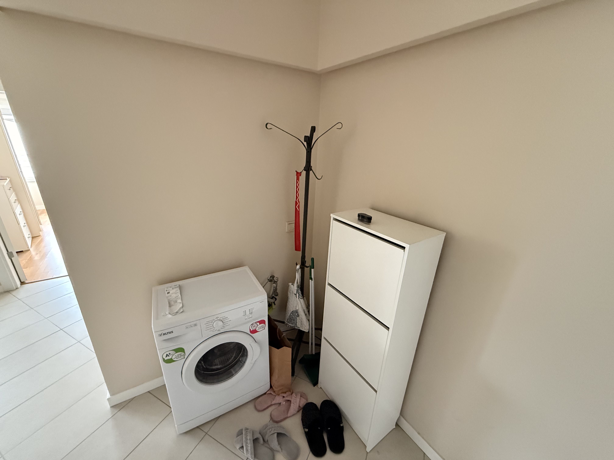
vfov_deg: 85.7
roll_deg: -2.1
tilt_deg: -19.8
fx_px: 248
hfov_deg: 102.1
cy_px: 230
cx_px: 307
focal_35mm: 14
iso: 800
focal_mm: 2.22
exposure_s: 1/60
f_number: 2.2
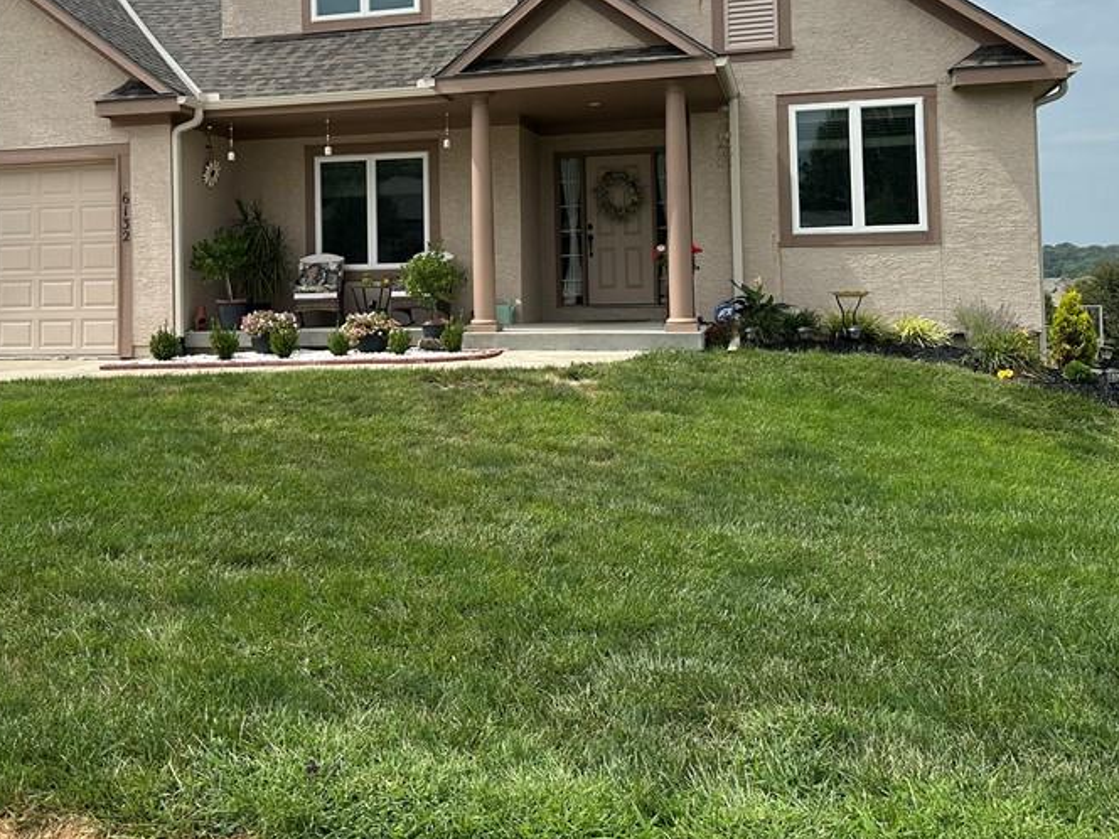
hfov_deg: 49.7
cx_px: 435
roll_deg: +1.2
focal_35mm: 37
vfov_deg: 37.8
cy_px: 226
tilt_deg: +2.6
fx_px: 1196
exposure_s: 1/6211
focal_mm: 6.86
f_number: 1.78
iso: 80
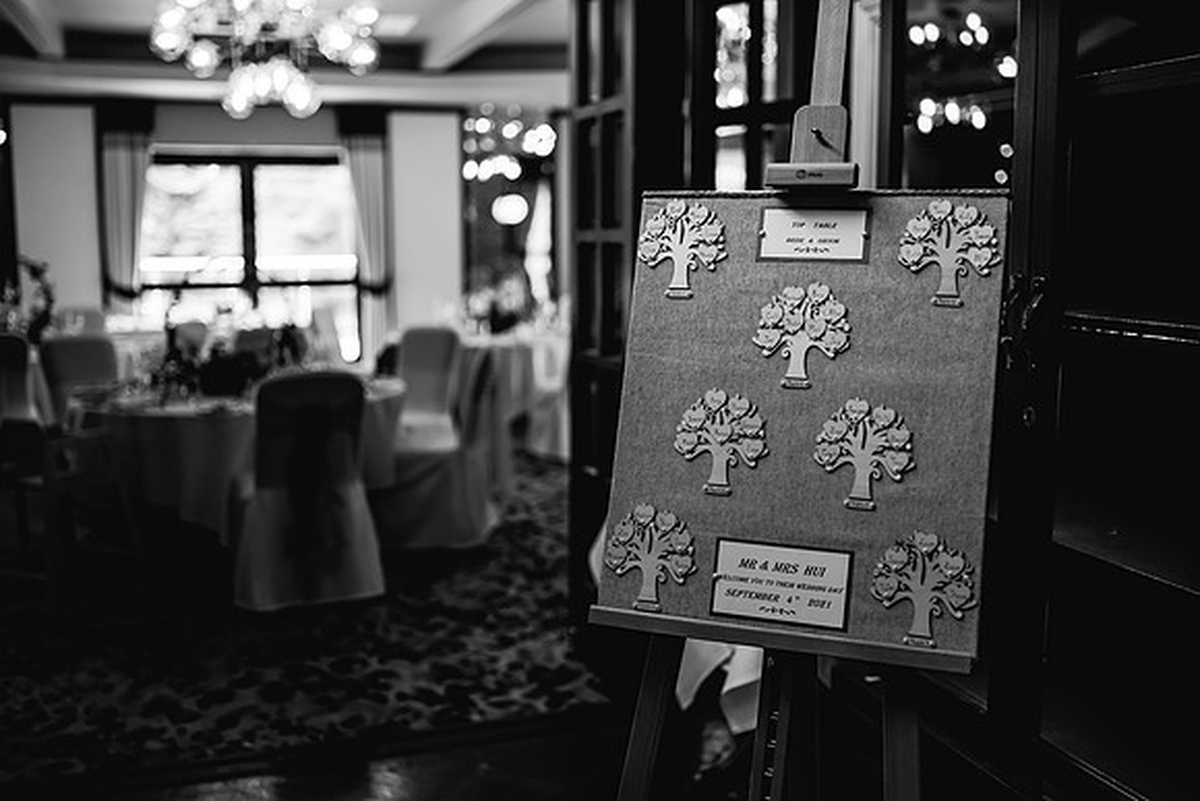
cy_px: 400
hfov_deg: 54.4
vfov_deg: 37.9
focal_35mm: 35
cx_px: 600
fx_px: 1167
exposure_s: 1/250
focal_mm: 35
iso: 320
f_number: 1.6
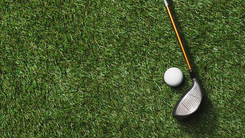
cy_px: 74
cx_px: 122
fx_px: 357
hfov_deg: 37.9
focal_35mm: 55
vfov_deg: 21.8
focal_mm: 52
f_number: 8
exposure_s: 1/160
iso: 125
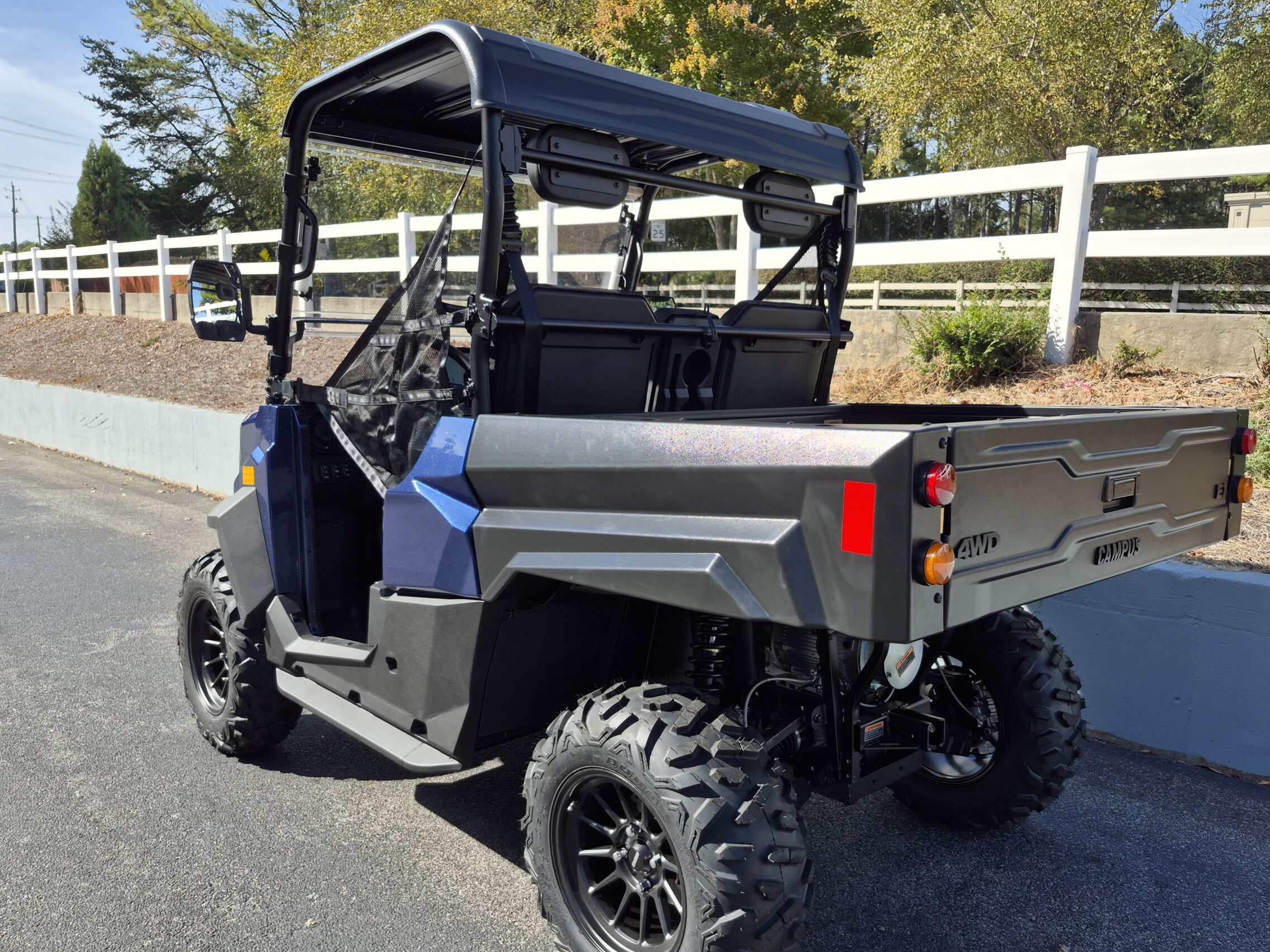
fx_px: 954
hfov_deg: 67.2
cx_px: 690
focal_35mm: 26
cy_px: 528
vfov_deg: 52.9
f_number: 1.8
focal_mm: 5.4
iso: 25
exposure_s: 1/1308
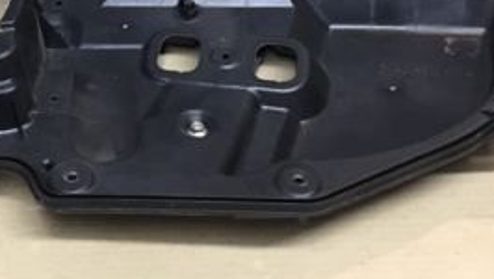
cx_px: 136
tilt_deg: -36.5
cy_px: -87
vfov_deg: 15.2
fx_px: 996
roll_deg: -1.4
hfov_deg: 27.5
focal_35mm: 76
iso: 80
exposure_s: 1/33
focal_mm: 4.15
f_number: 2.2
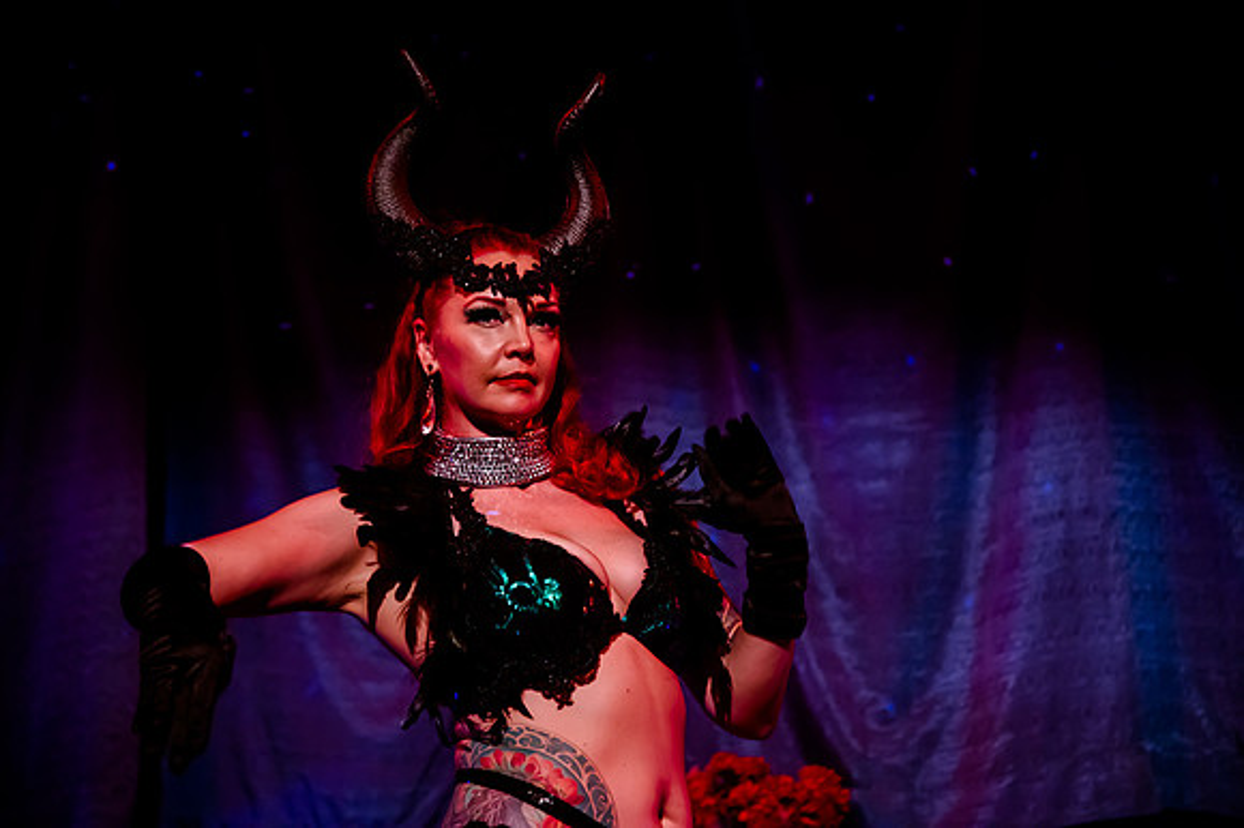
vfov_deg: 16.6
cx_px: 622
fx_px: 2832
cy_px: 414
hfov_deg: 24.8
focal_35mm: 82
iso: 4000
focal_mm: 82
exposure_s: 1/125
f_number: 4
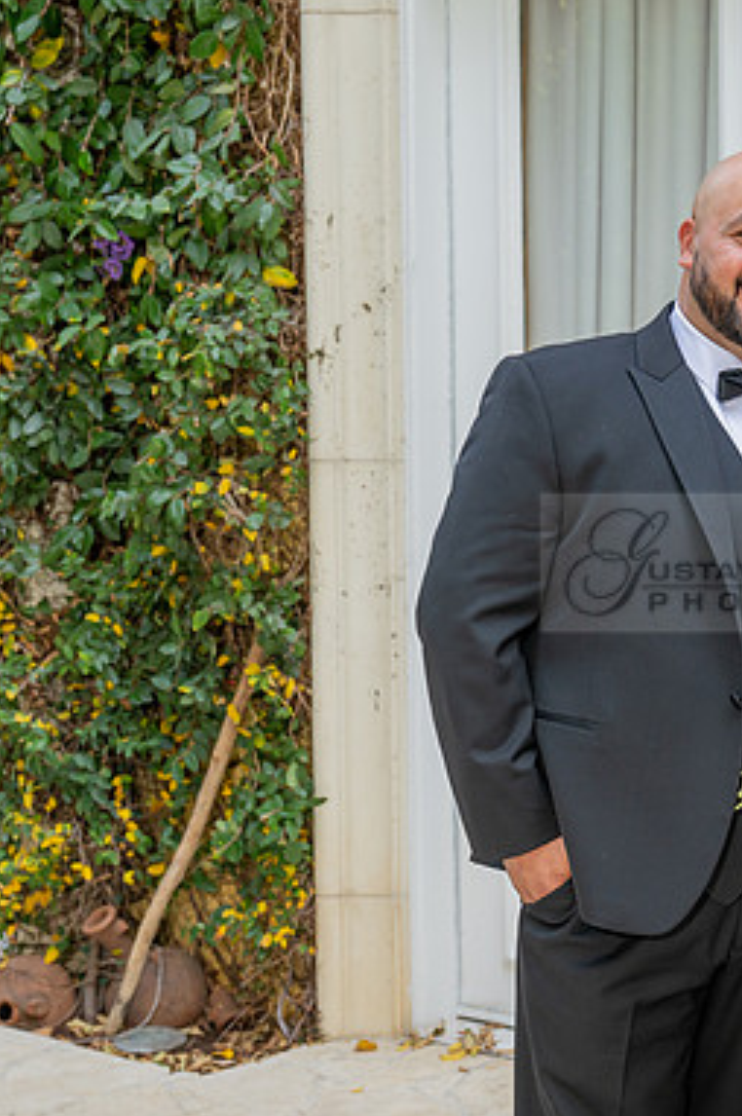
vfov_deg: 26.7
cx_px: 795
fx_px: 2354
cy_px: 562
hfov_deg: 17.4
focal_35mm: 76
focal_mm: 50
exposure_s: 1/200
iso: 200
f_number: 5
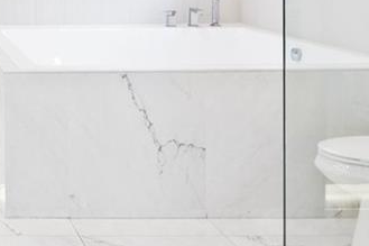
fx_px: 697
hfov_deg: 25.2
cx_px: -124
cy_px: -99
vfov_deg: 18.2
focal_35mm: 68
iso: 200
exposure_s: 1/4
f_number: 8
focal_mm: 14
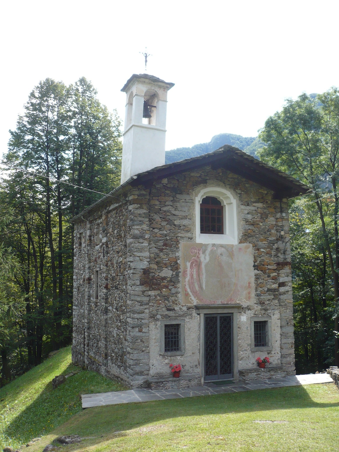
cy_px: 226
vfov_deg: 52.6
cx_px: 170
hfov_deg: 40.7
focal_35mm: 35
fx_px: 457
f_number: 2.8
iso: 100
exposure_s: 1/400
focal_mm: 5.8
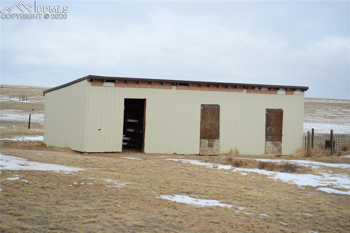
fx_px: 641
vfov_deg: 20.6
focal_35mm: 66
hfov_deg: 30.5
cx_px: 175
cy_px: 116
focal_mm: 66
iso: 160
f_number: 8
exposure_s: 1/320
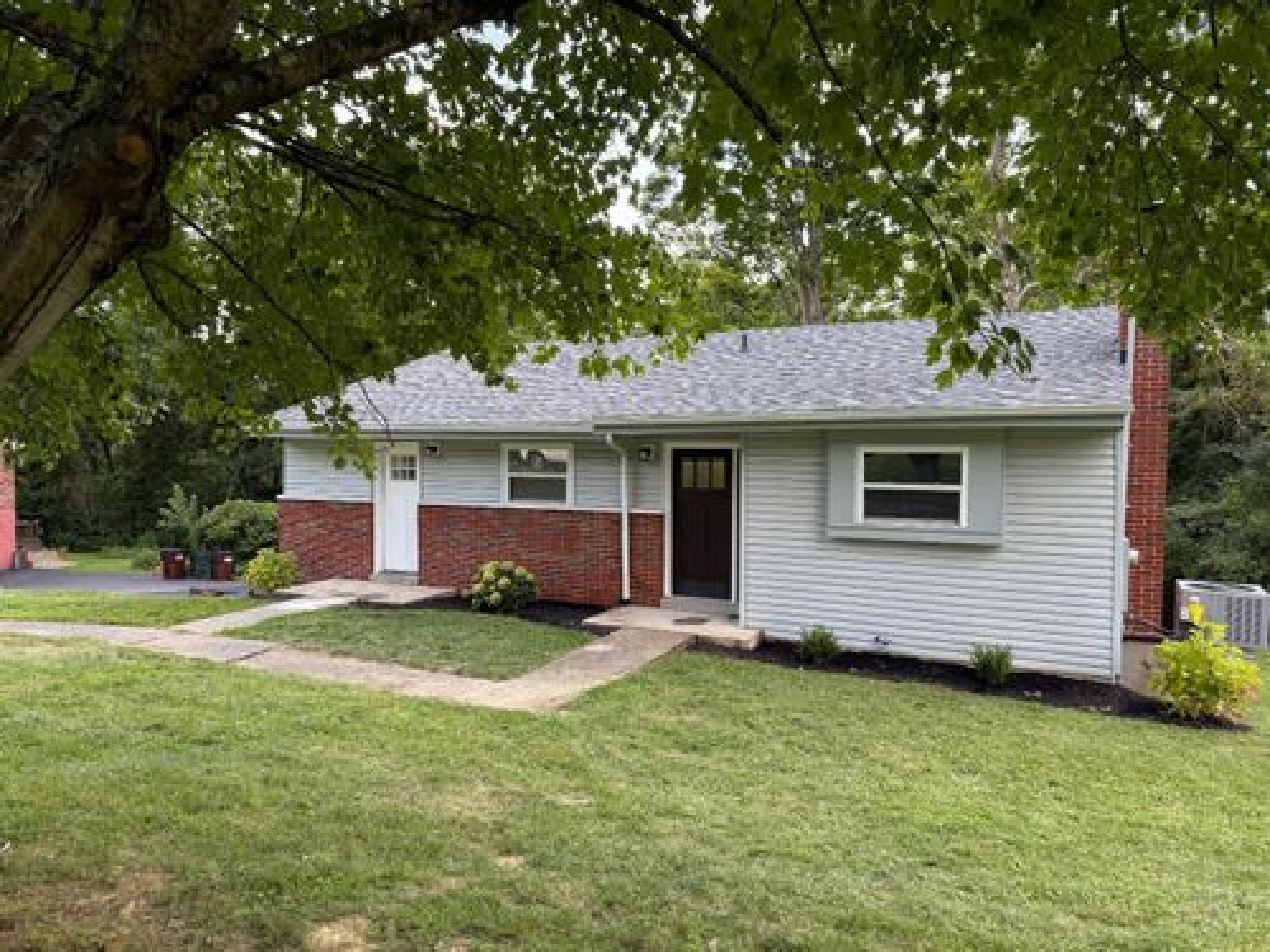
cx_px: 635
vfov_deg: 56.8
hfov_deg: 71.6
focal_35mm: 24
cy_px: 476
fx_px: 881
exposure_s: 1/461
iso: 100
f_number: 1.78
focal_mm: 6.76
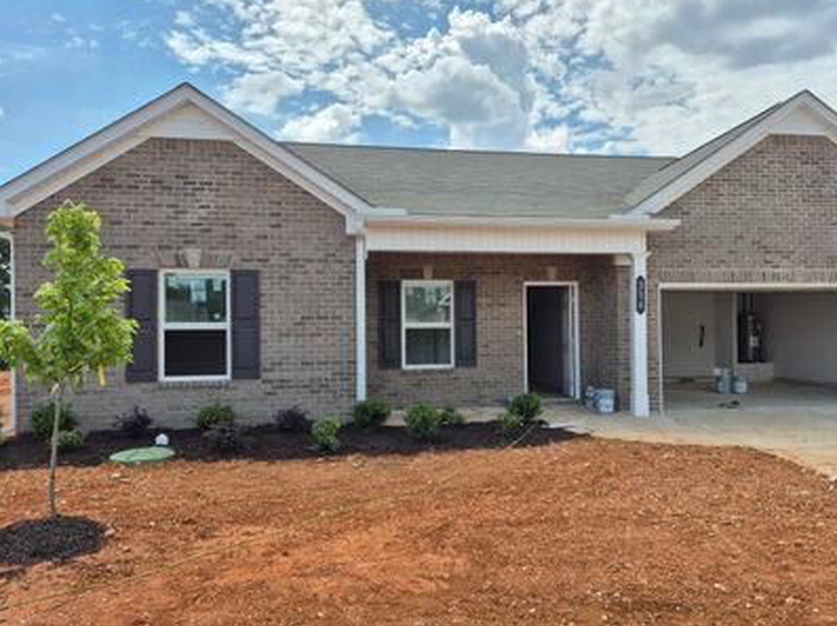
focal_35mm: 29
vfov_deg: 48.2
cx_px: 491
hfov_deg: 61.3
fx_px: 701
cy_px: 317
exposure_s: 1/2480
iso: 25
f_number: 1.8
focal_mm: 5.4
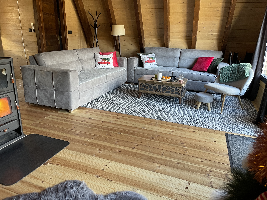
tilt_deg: -19.5
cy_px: 100
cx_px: 134
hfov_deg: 69.4
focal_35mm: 25
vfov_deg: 54.9
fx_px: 193
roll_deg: -1.7
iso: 200
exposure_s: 1/53
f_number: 1.6
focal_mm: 5.1
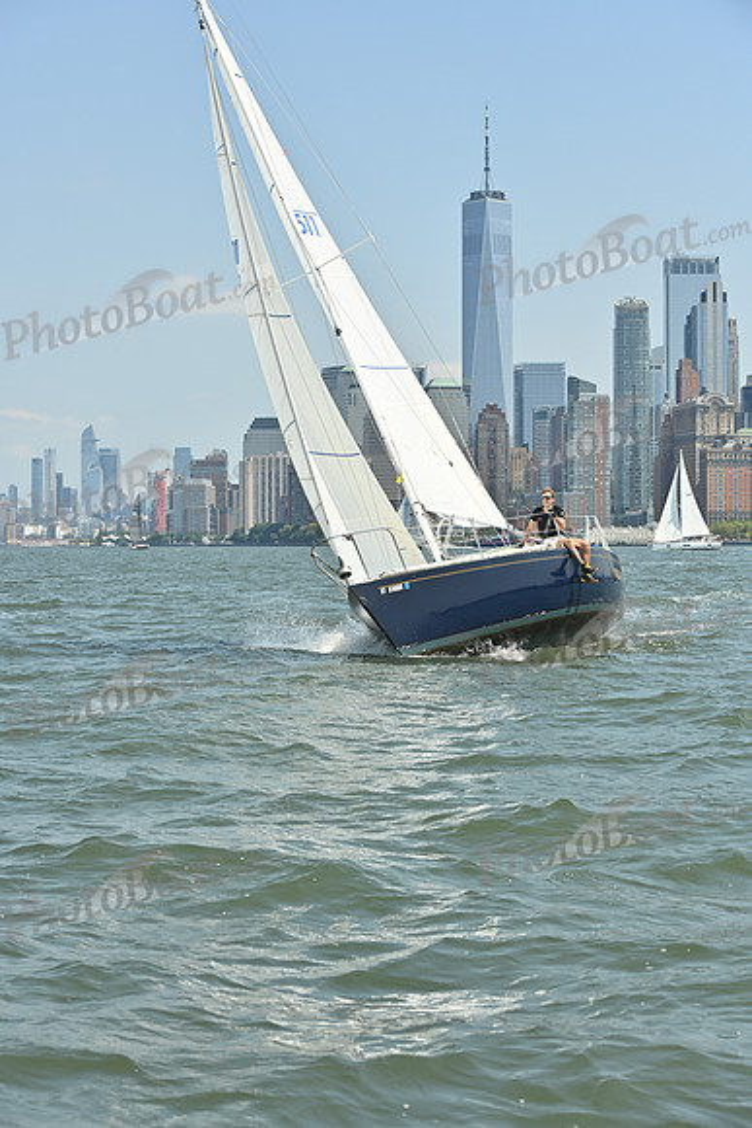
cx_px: 376
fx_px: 2192
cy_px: 564
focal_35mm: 70
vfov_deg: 28.8
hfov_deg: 19.5
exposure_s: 1/1250
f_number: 8
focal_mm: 70
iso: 320
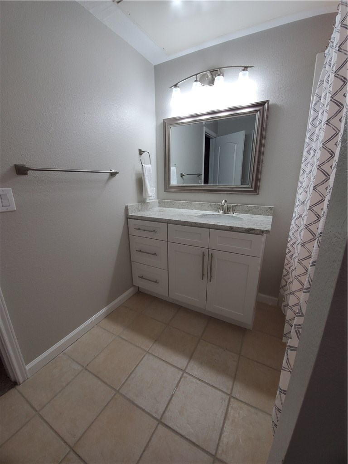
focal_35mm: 13
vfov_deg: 106.2
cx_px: 174
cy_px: 232
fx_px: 174
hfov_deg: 89.9
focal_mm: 1.8
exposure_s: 1/60
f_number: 2.2
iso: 100
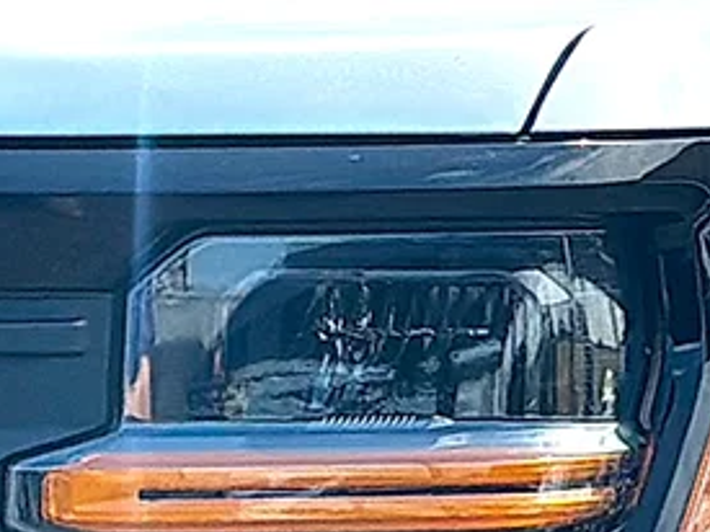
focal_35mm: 255
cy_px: 409
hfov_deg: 7.8
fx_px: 5228
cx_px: 405
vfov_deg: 5.8
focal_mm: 6.86
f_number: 1.78
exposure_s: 1/2674
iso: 64
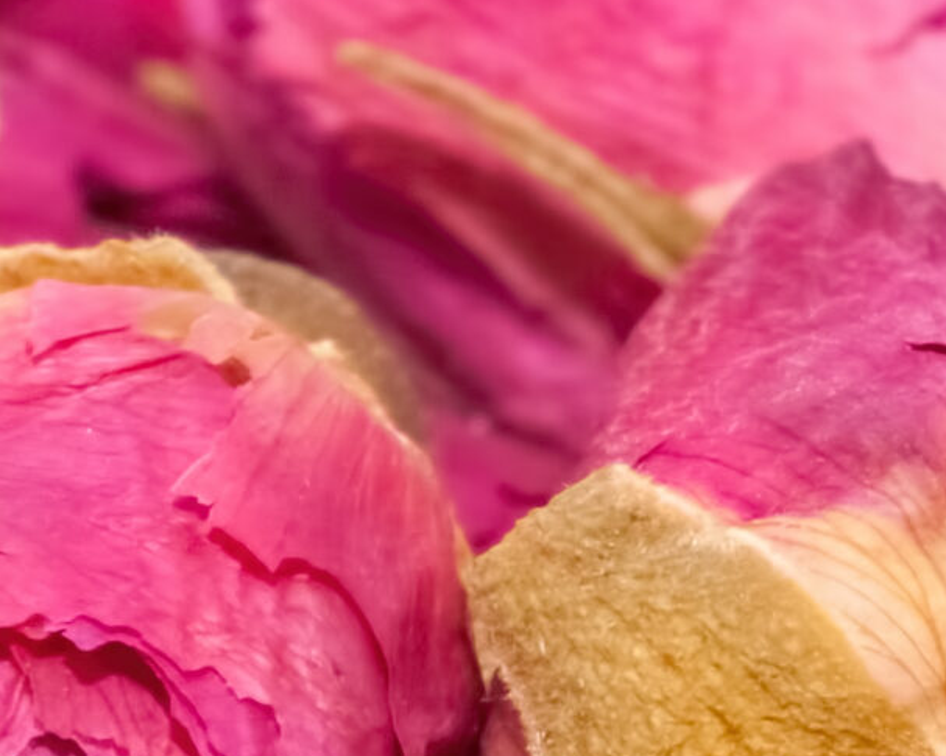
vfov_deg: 1.7
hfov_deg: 2.2
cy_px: 669
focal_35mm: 890
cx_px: -486
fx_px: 24906
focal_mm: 150
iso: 1400
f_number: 29
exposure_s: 1/60
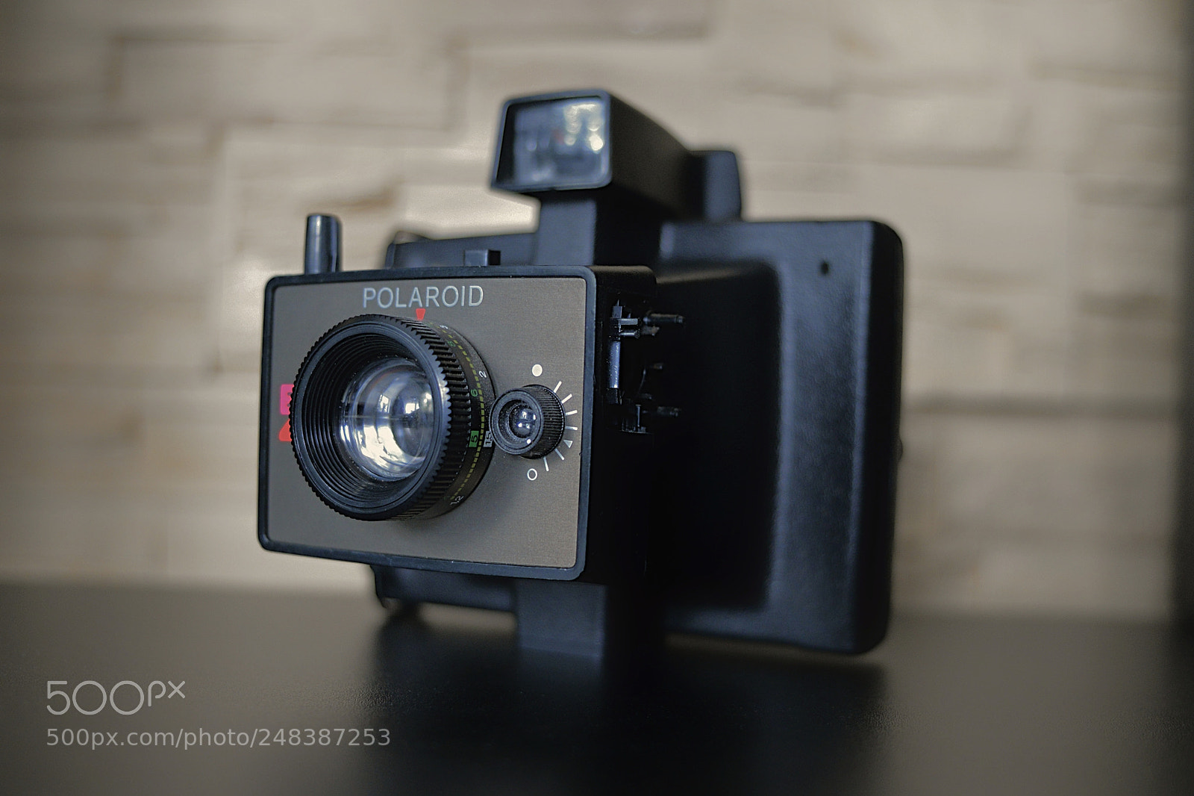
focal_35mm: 31
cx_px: 597
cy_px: 398
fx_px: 1028
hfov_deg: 60.3
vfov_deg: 42.3
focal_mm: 31
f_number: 2.8
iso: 1600
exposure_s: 1/25
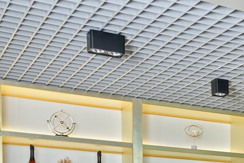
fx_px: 576
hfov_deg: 21.5
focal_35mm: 85
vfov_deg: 15.1
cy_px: 227
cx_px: 320
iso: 1600
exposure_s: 1/100
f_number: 6.3
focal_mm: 27
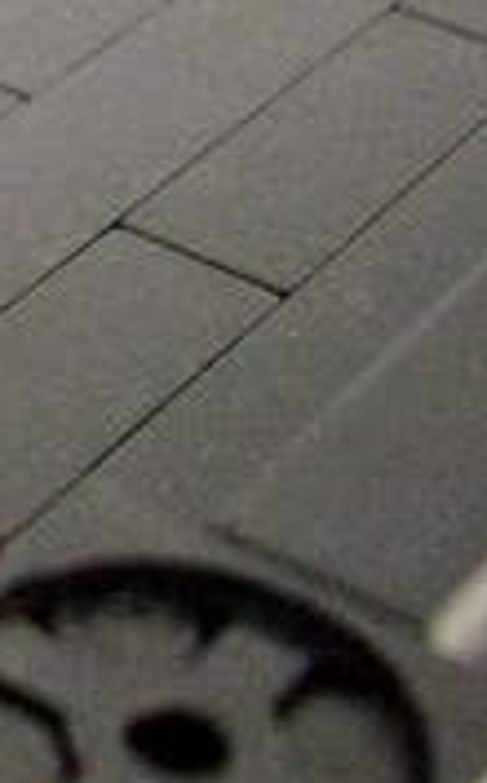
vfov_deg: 14.3
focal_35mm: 142
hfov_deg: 8.3
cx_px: -748
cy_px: -159
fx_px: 3028
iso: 183
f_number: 2.8
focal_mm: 6.2
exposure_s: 1/30
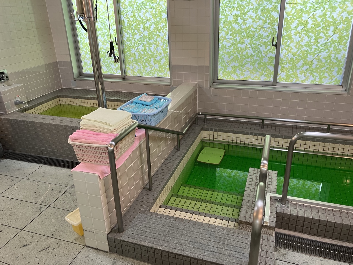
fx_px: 286
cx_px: 176
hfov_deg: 63.4
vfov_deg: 49.7
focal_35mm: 28
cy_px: 132
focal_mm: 3.99
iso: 125
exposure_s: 1/50
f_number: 1.8
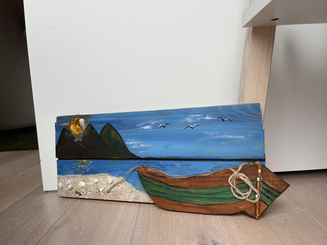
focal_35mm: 26
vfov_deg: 53.1
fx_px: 246
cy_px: 122
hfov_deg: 67.3
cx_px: 164
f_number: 1.6
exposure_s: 1/122
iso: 40
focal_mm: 5.1
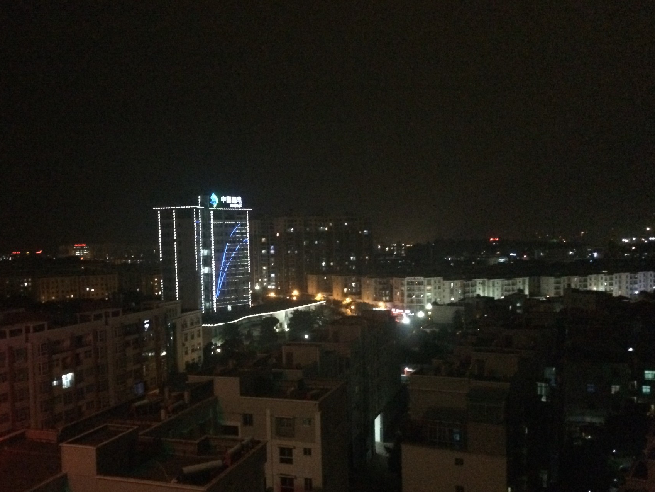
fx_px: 662
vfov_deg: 40.6
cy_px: 291
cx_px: 263
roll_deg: +1.3
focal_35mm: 35
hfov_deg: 52.3
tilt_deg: -5.3
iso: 2000
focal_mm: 4.15
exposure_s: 1/17
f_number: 2.2
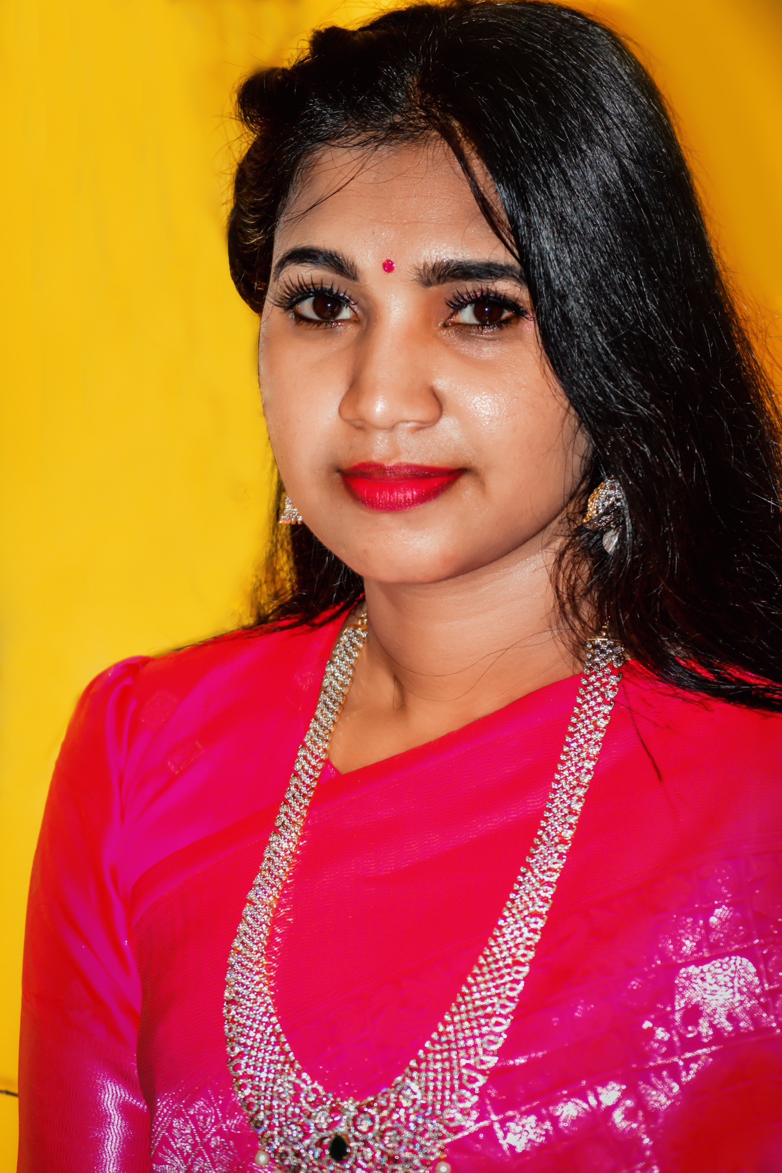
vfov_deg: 10.2
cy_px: 586
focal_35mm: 202
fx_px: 6598
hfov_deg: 6.8
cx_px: 391
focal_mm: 135
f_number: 7.1
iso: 4000
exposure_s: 1/60
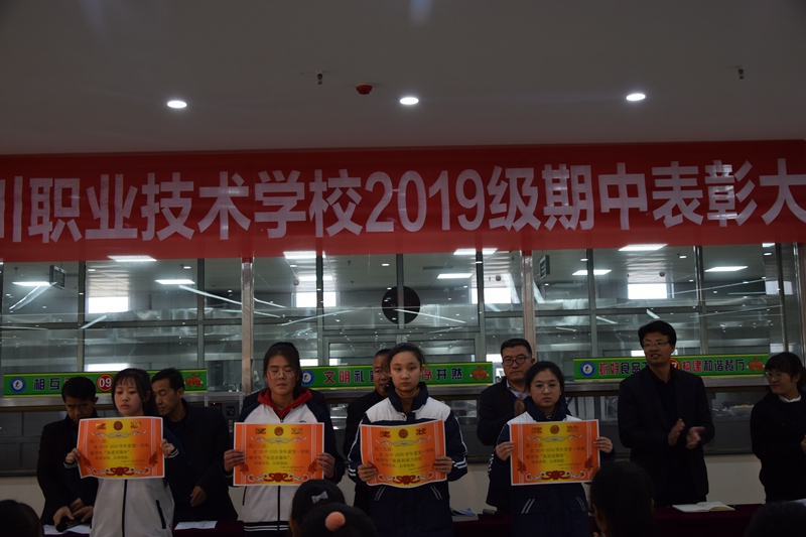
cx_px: 403
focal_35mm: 39
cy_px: 268
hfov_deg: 49.6
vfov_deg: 34.2
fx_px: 873
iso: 400
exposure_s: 1/60
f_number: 4
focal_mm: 26
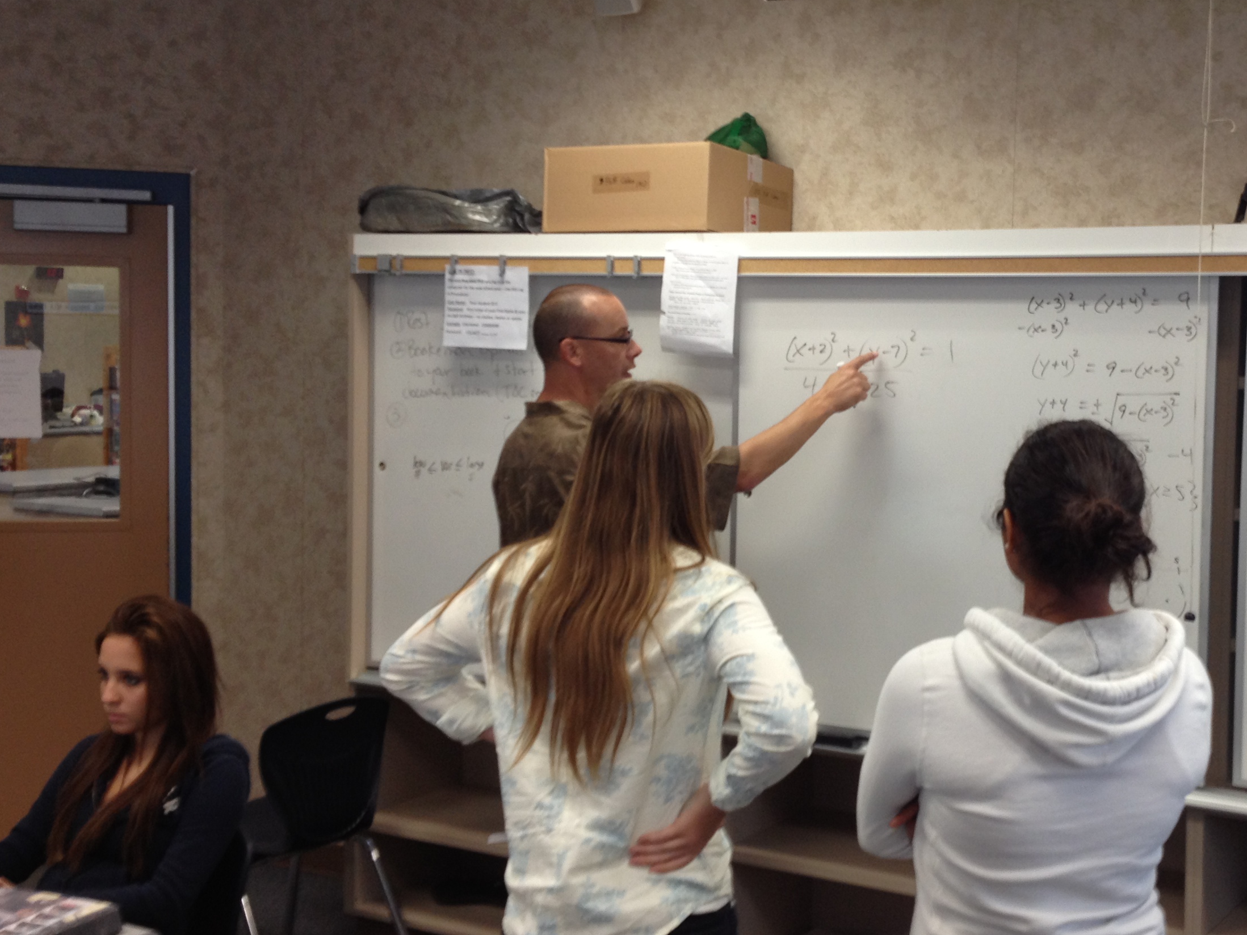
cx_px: 885
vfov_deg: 28.0
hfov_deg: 36.2
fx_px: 1873
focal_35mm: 52
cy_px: 450
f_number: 2.4
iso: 50
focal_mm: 4.28
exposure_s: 1/20
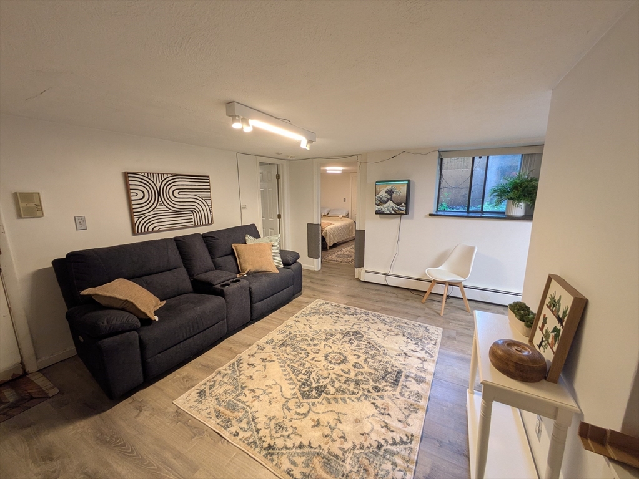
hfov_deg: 102.0
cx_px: 320
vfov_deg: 85.7
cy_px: 240
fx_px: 259
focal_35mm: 14
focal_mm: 1.83
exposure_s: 1/24
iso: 80
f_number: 2.2
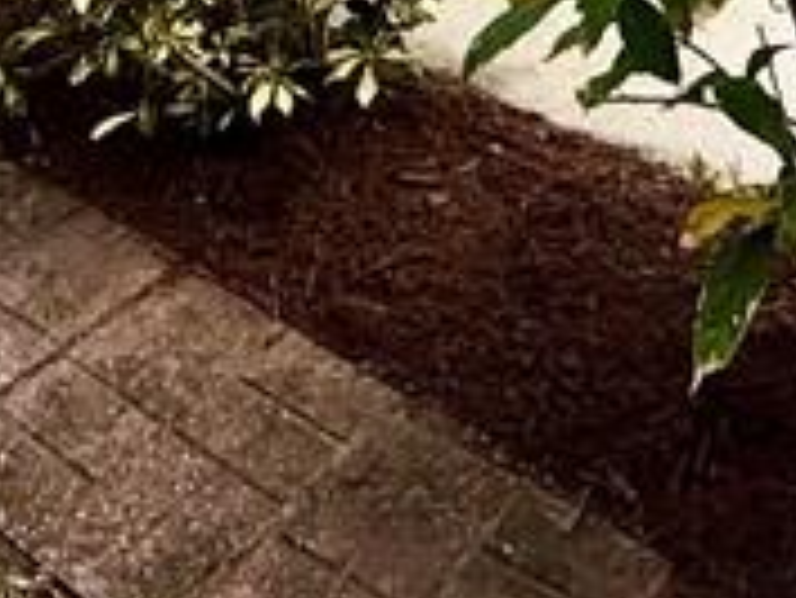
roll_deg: +0.0
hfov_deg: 23.8
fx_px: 1864
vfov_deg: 12.3
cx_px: 607
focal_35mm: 81
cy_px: -1021
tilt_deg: +5.4
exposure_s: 1/1534
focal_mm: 2.22
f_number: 2.2
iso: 64
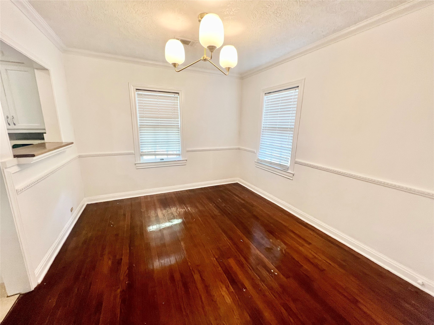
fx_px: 163
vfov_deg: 89.9
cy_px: 162
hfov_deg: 106.2
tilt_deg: -13.2
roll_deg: -1.3
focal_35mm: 13
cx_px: 217
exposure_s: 1/120
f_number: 1.8
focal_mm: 1.57
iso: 160
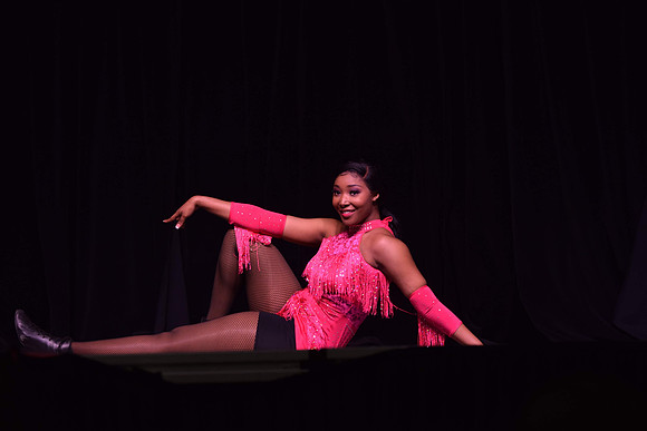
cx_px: 324
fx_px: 2427
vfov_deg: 10.2
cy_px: 216
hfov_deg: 15.2
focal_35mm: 135
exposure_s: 1/160
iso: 400
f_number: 2.8
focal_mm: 90
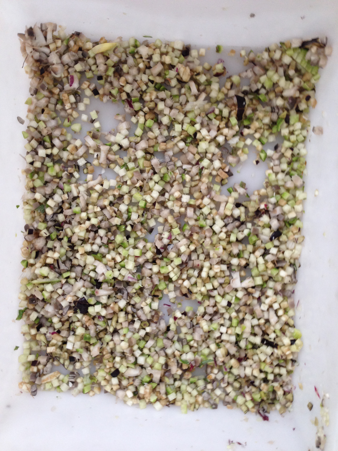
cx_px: 169
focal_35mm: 33
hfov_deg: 42.9
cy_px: 226
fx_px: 430
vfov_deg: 55.4
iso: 125
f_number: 2.4
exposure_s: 1/20
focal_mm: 4.12
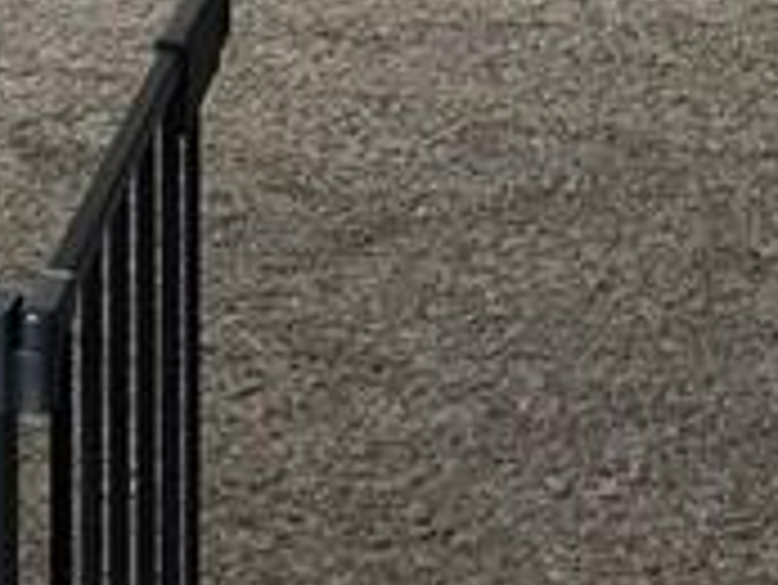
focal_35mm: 166
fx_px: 3733
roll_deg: +0.1
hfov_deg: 11.6
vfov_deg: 8.2
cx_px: -211
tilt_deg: -9.9
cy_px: -832
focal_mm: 3.99
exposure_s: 1/120
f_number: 1.8
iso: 32
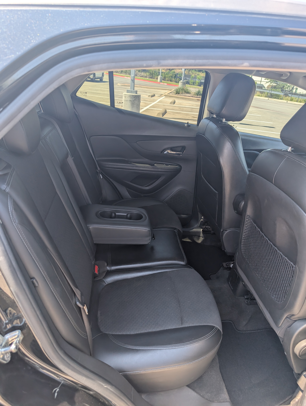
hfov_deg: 56.9
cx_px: 153
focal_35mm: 24
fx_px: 282
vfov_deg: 71.5
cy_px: 203
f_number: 1.68
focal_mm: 6.9
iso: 18
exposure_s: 1/118
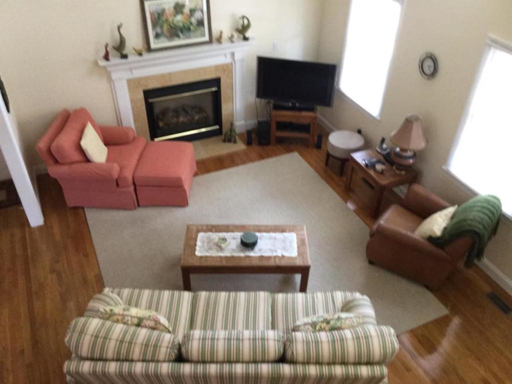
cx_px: 256
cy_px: 192
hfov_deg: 58.4
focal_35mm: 31
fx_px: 458
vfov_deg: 45.4
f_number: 2.4
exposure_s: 1/24
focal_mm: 3.3
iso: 200
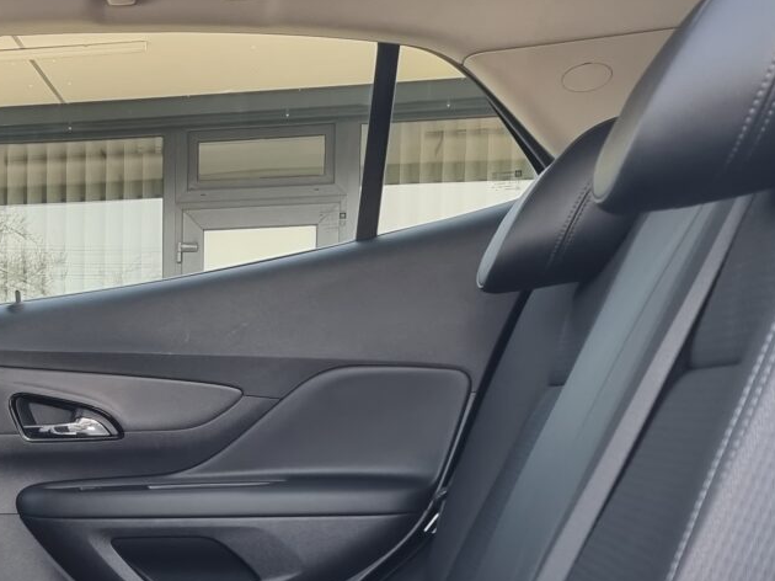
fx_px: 1365
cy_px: 518
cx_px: -16
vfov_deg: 23.4
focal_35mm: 61
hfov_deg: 29.4
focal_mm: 6.7
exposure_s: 1/100
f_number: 1.8
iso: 100
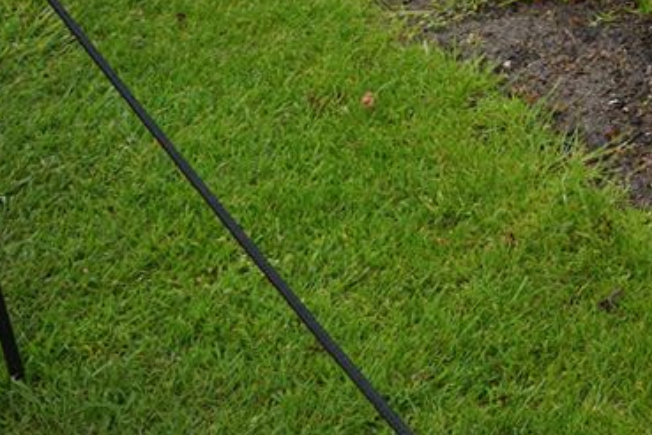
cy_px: -393
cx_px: 1573
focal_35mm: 130
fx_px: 2354
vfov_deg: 9.9
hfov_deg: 12.4
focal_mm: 24
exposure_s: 1/100
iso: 100
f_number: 6.3
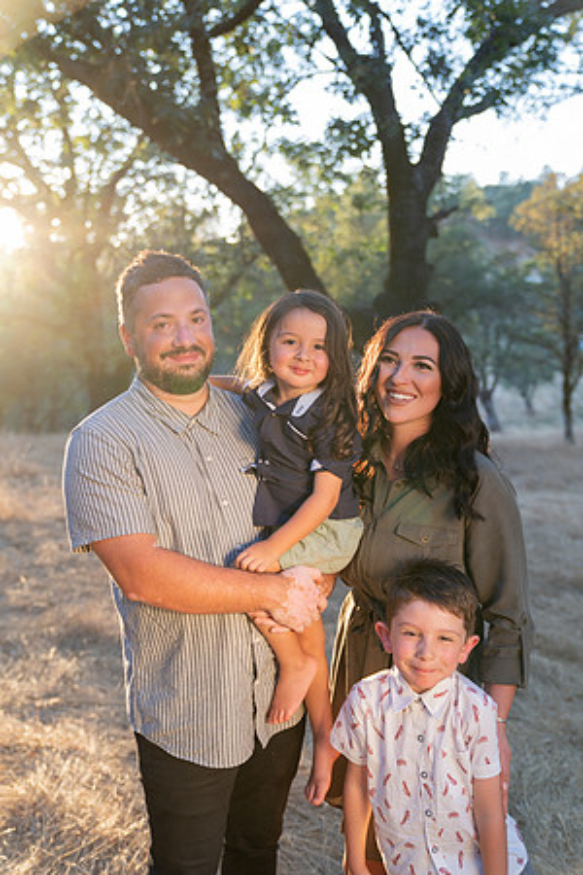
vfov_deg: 53.1
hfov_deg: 36.9
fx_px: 874
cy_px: 438
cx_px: 292
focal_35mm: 36
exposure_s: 1/125
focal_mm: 36
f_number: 2.8
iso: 200
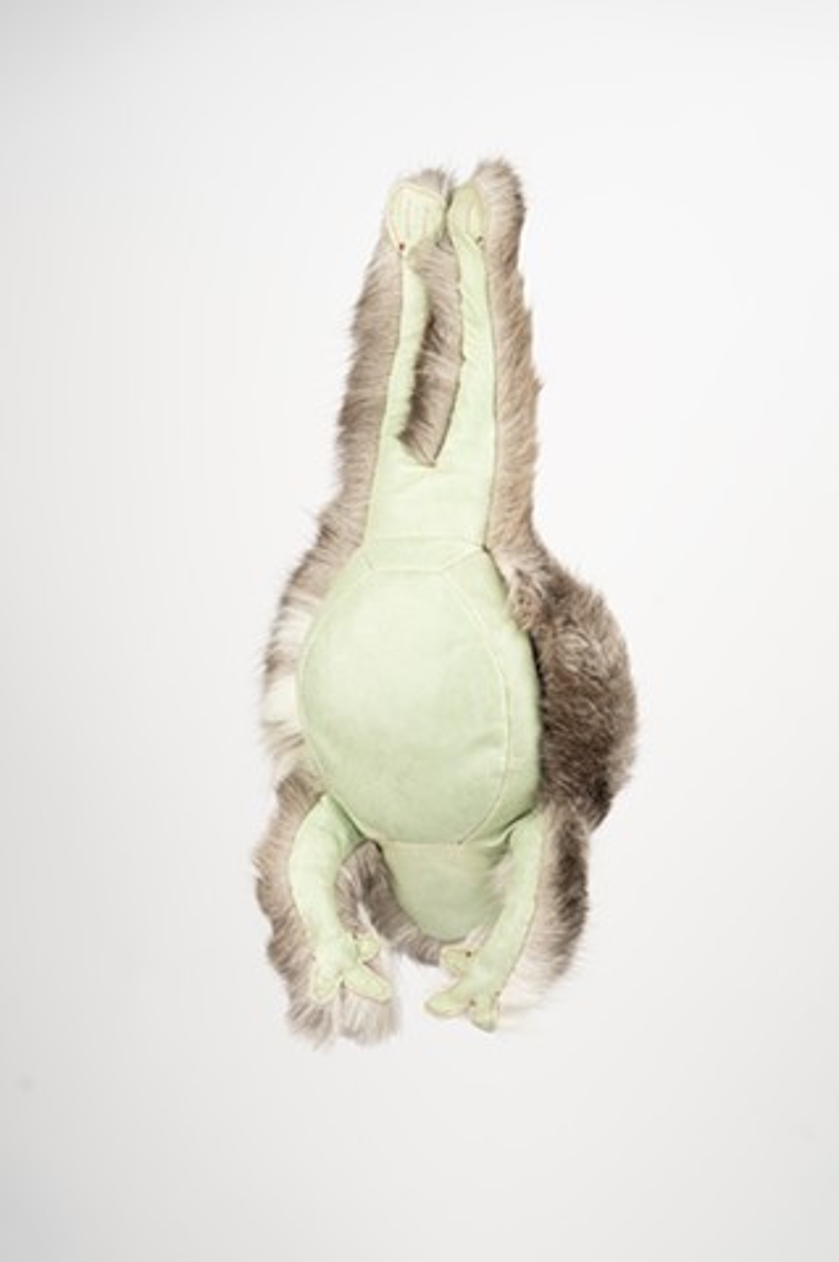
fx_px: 3853
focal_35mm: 110
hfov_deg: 12.4
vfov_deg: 18.6
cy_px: 631
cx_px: 420
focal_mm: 110
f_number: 7.1
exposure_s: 1/160
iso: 100
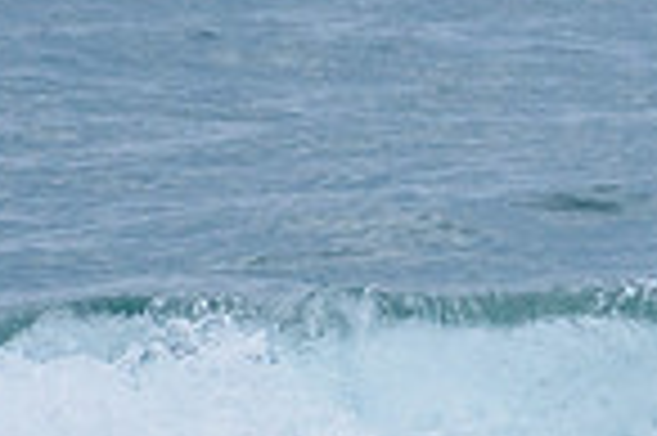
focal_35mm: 2434
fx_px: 44370
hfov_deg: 0.8
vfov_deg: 0.6
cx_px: 1205
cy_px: 321
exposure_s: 1/2000
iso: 1600
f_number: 5.6
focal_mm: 500
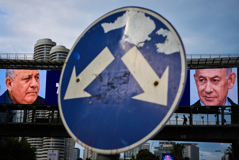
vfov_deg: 20.3
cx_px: 120
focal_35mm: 67
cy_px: 80
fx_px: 445
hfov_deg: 30.1
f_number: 9
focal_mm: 67
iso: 200
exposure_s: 1/250
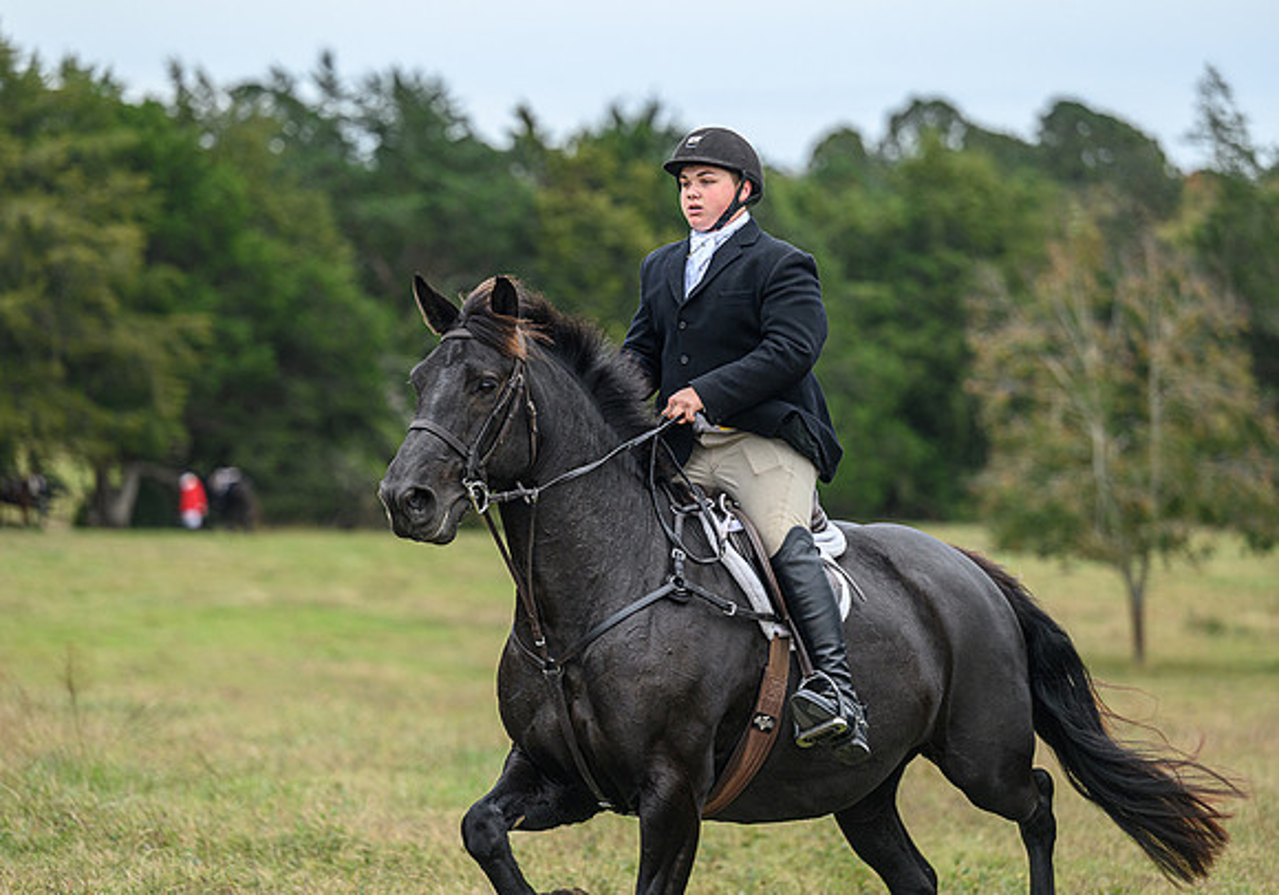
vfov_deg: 9.4
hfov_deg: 13.4
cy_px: 428
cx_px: 626
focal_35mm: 151
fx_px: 5461
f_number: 3.2
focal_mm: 140
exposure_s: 1/640
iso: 500
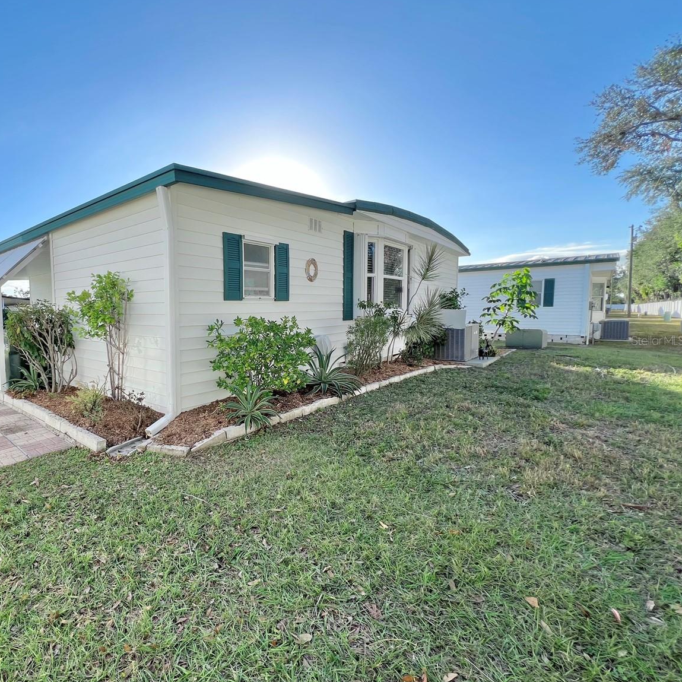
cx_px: 212
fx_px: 357
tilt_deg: -3.7
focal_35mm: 16
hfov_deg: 83.6
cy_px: 340
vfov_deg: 87.4
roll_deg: +1.0
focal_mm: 1.57
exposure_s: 1/555
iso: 32
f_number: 1.8
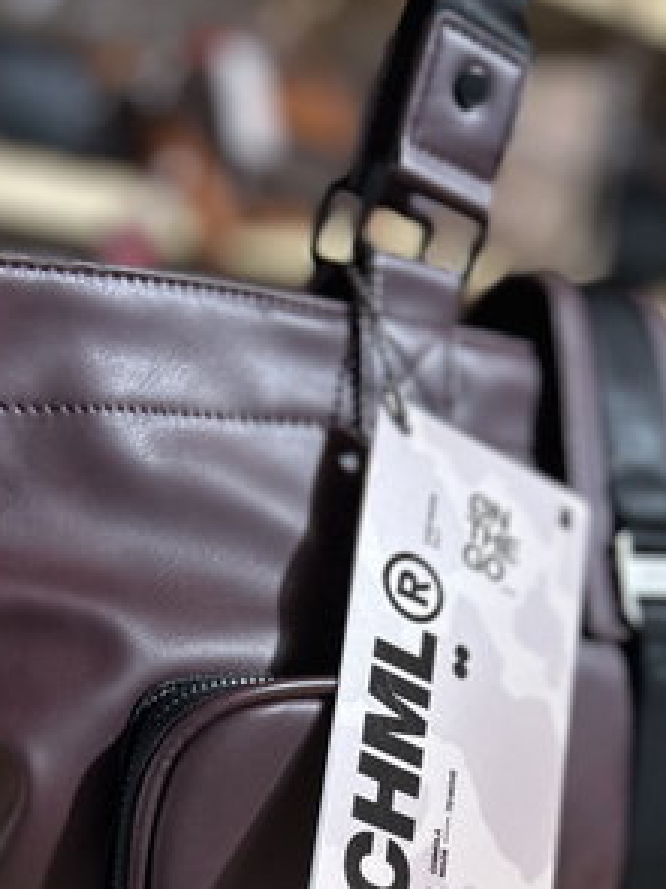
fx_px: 1207
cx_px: 371
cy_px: 713
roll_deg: -9.0
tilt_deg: -16.4
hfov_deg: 30.8
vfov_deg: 38.9
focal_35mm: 47
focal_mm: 5.7
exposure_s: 1/50
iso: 500
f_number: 1.5
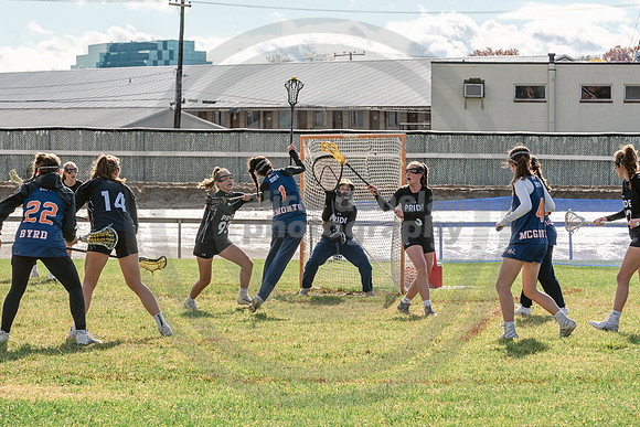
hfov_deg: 13.5
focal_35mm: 152
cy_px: 168
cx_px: 251
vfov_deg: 9.0
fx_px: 2700
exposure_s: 1/1250
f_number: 9
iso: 400
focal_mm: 125
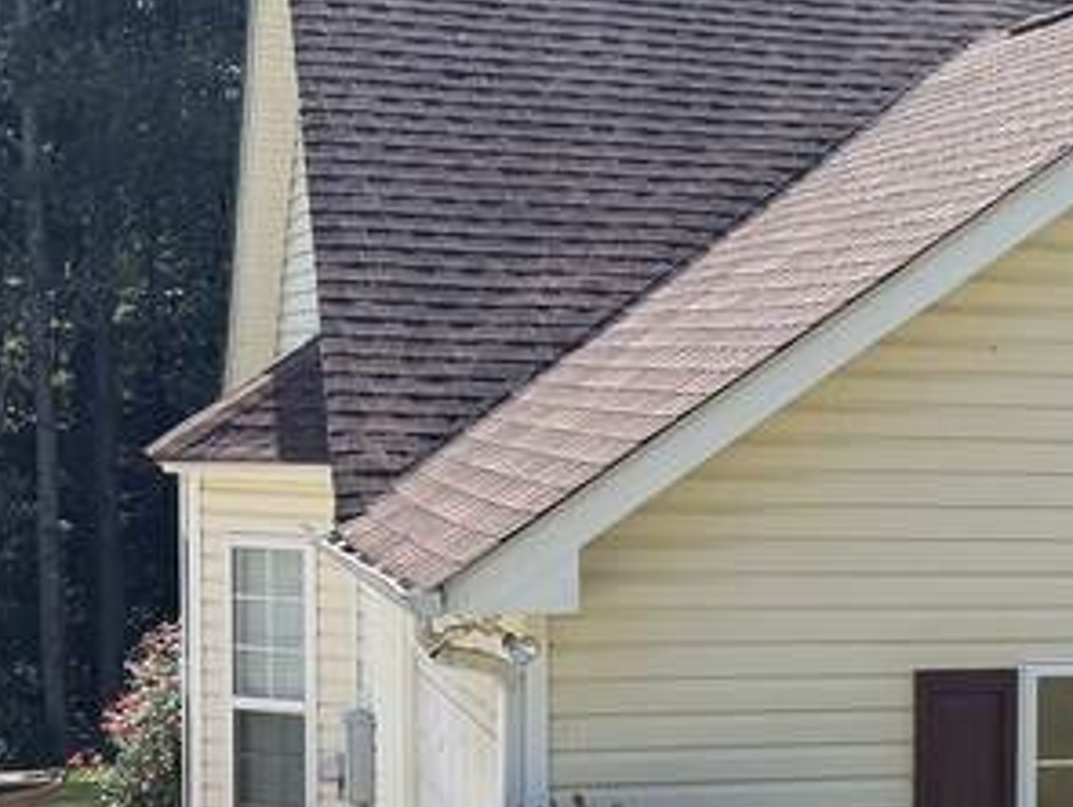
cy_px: 607
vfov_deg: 14.2
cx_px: 1811
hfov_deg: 16.4
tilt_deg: -5.1
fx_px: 3228
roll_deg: -2.0
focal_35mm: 104
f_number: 1.78
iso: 100
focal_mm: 6.76
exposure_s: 1/2907
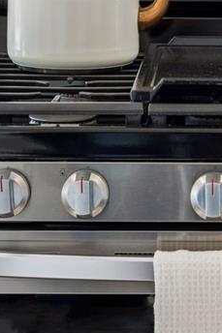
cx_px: 215
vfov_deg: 13.3
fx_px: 1324
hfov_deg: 9.5
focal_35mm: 143
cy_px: -210
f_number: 9
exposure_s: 1/20
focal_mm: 41
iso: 400
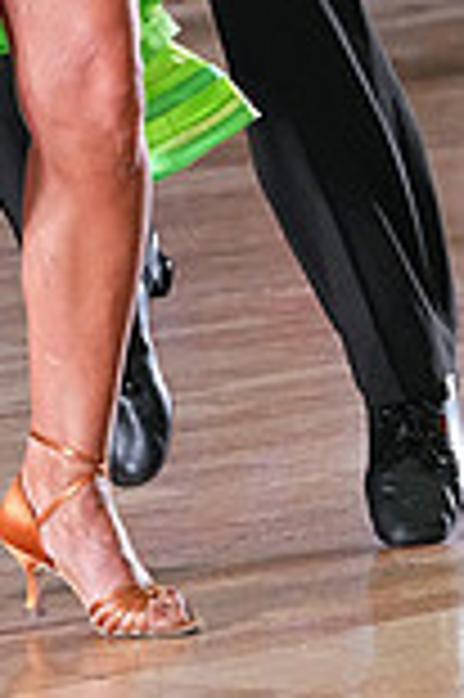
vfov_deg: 4.6
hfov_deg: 3.1
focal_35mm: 445
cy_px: -311
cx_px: -191
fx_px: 8622
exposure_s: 1/400
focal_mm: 119
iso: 8000
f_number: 5
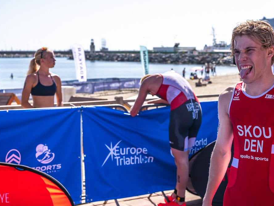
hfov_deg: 26.5
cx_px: 187
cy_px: 126
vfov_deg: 20.1
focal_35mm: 73
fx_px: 578
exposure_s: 1/1600
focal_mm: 53
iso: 320
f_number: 6.3
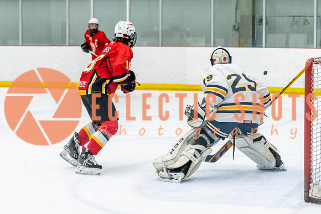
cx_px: 97
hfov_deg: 16.9
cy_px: 119
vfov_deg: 11.4
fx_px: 1074
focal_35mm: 120
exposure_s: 1/800
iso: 3200
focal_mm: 85
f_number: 2.8
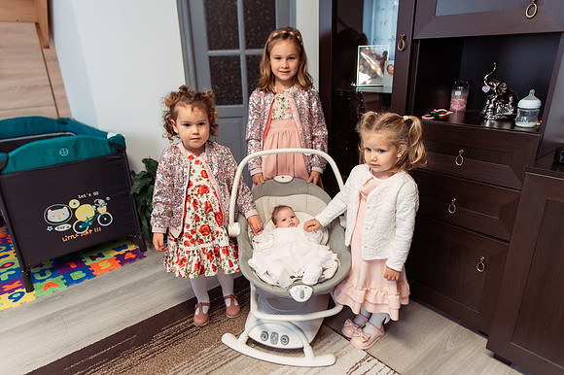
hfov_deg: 73.8
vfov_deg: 53.1
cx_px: 282
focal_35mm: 24
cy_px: 188
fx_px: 376
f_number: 3.2
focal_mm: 24
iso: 800
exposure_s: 1/125
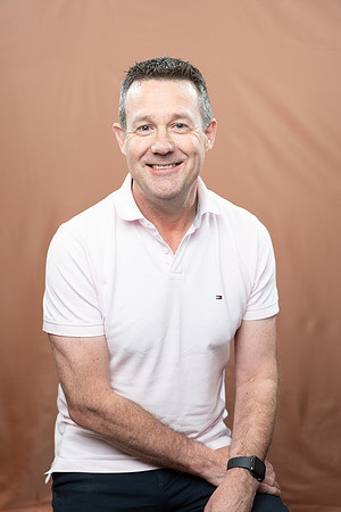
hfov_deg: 24.2
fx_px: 796
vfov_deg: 35.6
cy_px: 256
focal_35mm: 56
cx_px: 170
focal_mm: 56
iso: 320
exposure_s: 1/160
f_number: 4
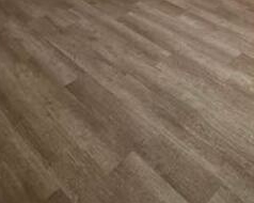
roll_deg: +0.6
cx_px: 160
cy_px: -57
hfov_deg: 40.1
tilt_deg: -20.1
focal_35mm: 46
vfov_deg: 27.6
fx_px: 346
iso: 500
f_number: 2.2
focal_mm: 2.22
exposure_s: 1/60
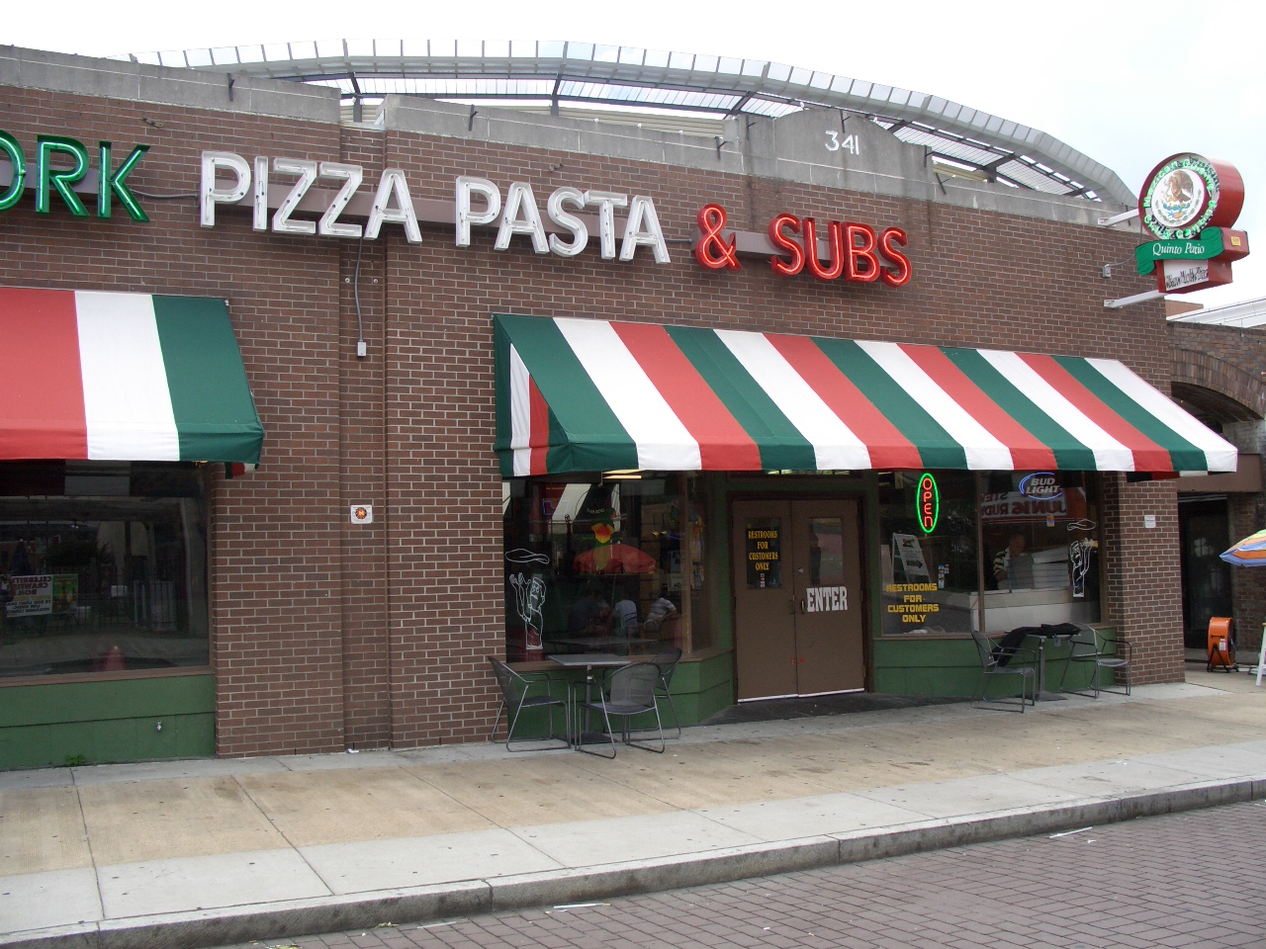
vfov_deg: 42.9
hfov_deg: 55.4
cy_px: 474
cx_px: 633
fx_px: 1207
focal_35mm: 33
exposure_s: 1/250
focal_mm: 7.1
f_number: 4
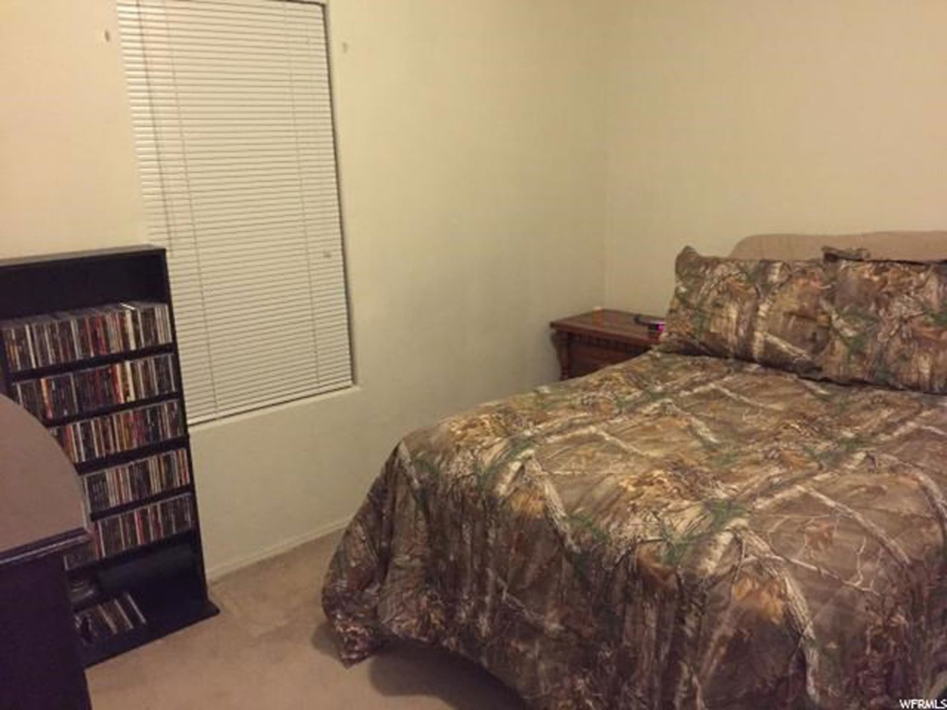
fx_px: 793
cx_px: 474
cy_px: 355
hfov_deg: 61.7
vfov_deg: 48.2
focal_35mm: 29
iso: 400
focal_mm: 4.15
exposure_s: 1/15
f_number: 2.2
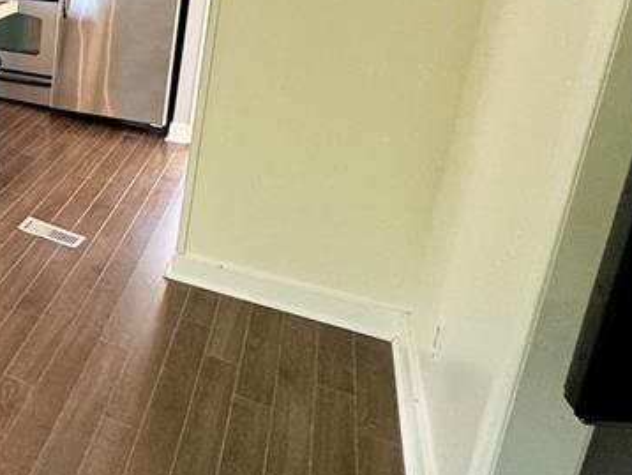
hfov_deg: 33.8
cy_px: 62
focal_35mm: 40
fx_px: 731
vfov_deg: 34.3
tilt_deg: -14.7
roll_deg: -0.4
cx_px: -189
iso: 200
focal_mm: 2.22
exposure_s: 1/120
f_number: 2.2
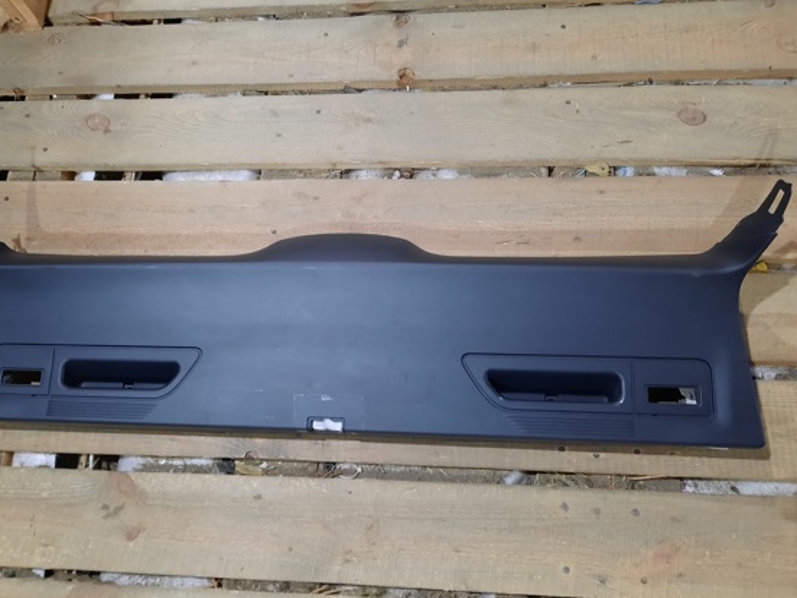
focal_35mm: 29
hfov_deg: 61.5
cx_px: 349
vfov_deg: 48.2
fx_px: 668
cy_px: 305
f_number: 2
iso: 500
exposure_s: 1/25
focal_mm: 4.6
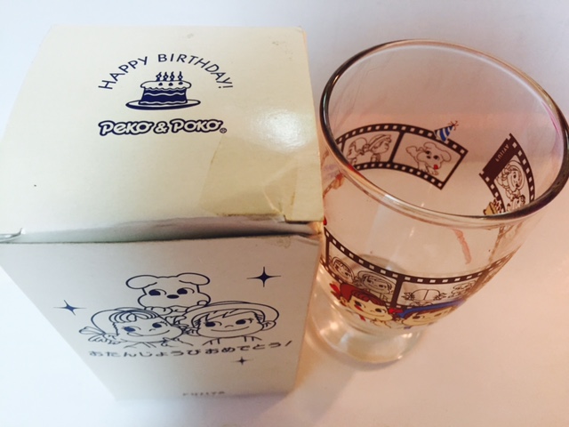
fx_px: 477
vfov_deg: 48.2
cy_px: 214
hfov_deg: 61.7
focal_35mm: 29
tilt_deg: -52.1
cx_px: 284
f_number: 2.2
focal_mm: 4.15
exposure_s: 1/33
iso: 80
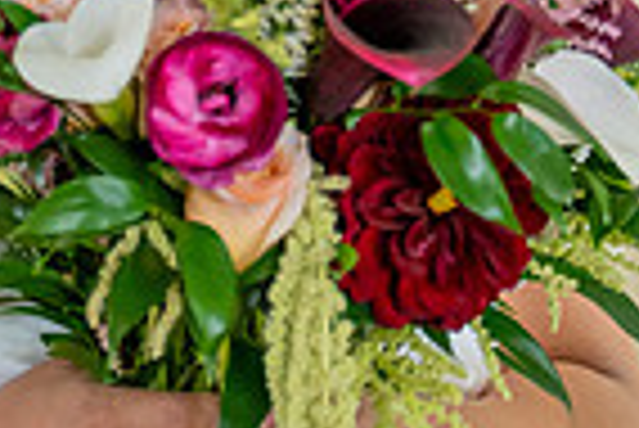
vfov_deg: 4.8
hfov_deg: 7.2
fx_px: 5064
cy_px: -164
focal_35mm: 285
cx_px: 220
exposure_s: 1/250
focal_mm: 70
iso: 640
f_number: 2.8
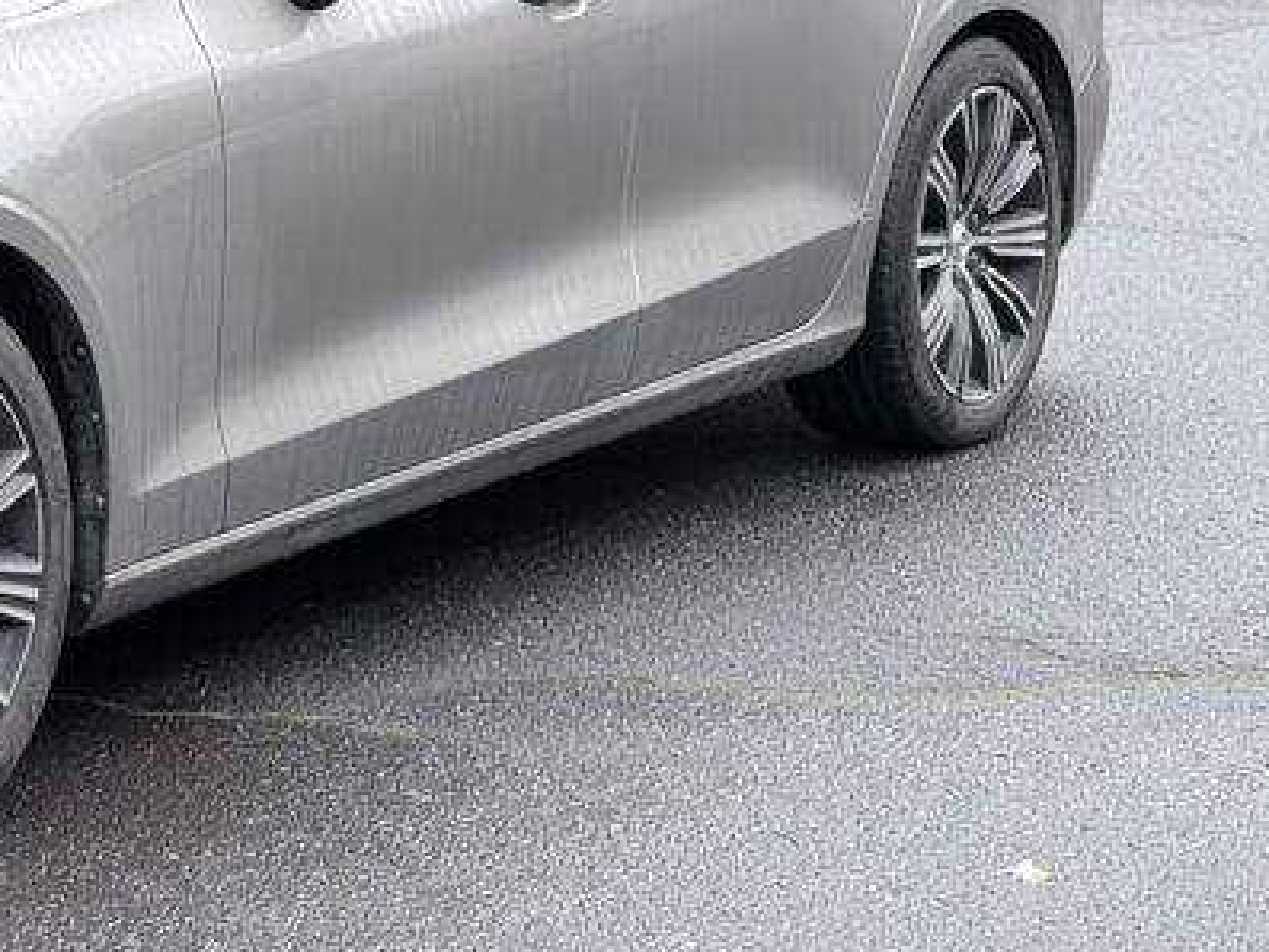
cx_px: -176
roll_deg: -0.8
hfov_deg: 14.3
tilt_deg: -10.1
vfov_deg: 11.0
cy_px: 147
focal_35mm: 134
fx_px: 4914
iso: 50
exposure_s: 1/93
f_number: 1.6
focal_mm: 5.96
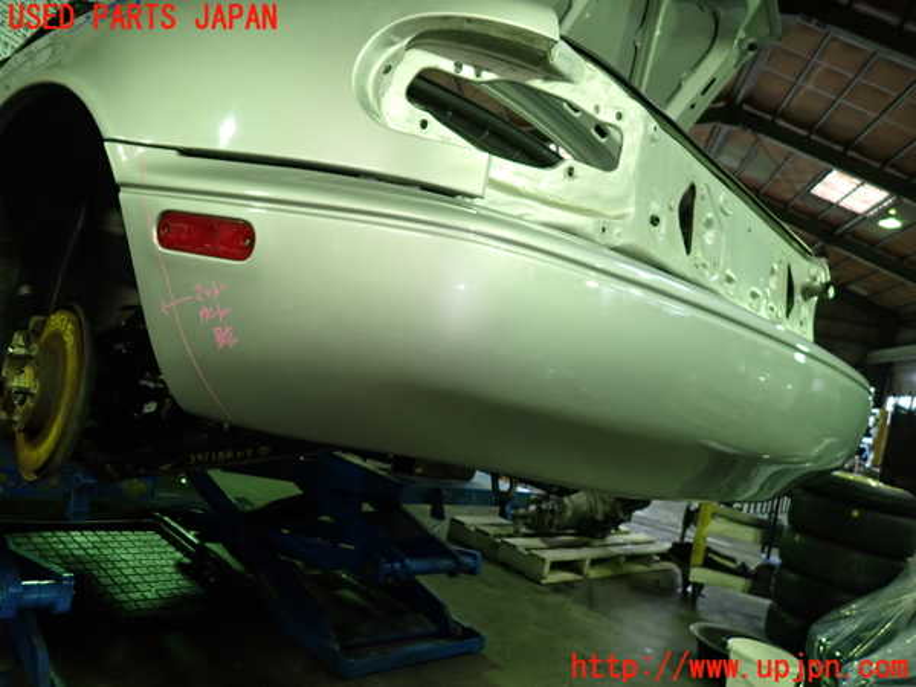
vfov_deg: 54.9
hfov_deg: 69.4
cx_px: 458
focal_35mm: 25
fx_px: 662
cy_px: 344
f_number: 2
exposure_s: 1/30
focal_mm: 4.5
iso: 250
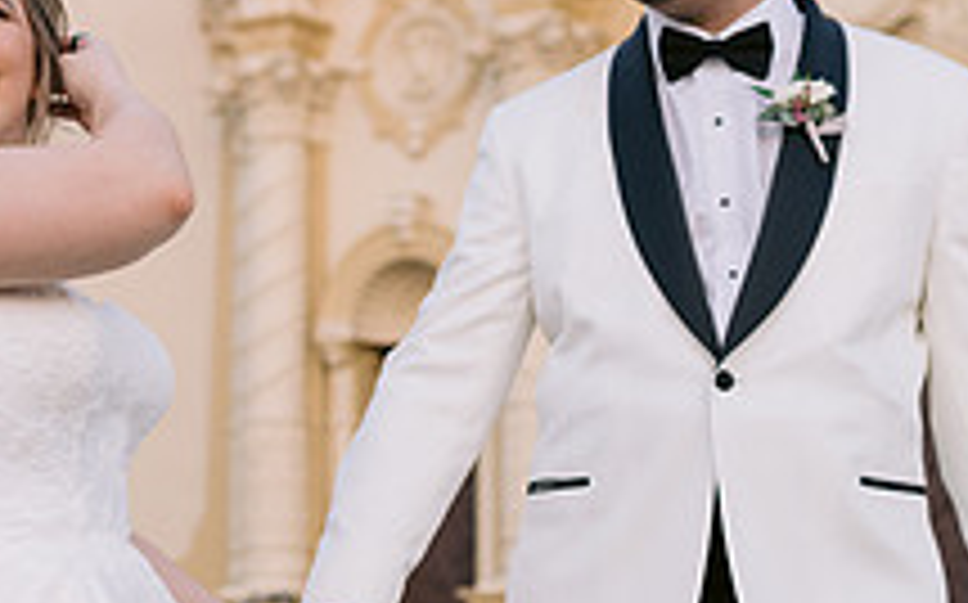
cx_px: 204
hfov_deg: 20.2
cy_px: 473
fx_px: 2689
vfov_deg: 12.8
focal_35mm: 102
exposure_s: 1/400
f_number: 2.8
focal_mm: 35
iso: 400
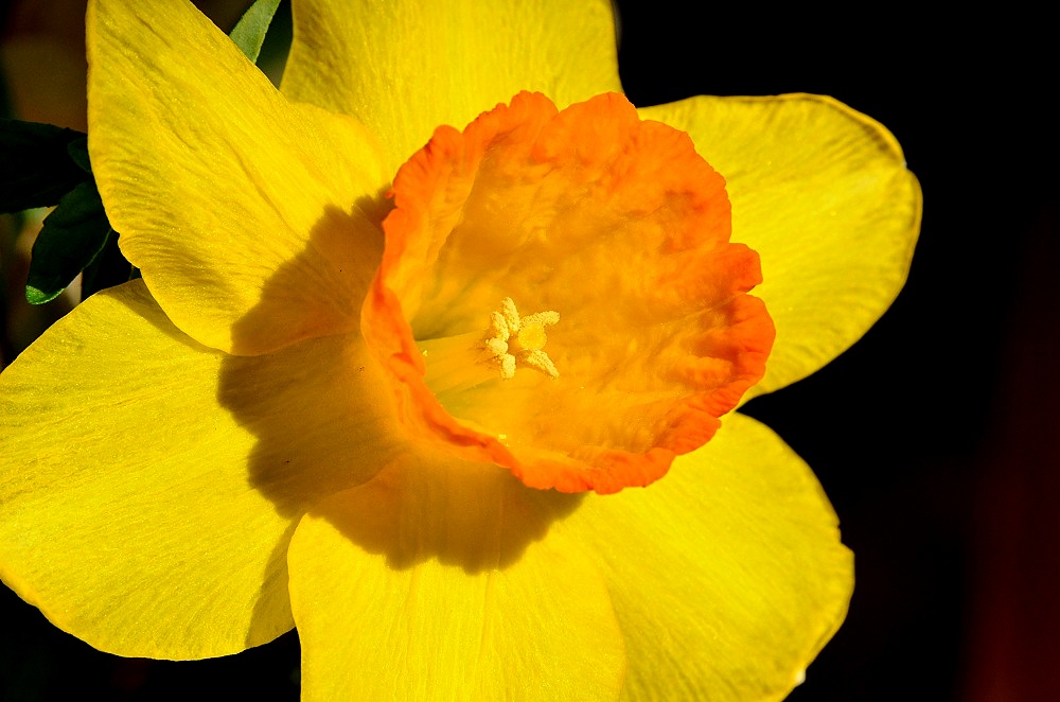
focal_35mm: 450
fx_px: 13220
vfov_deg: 3.0
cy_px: 351
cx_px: 530
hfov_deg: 4.6
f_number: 16
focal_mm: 300
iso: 800
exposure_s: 1/500
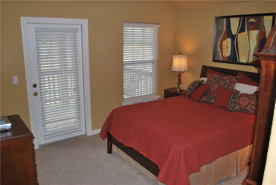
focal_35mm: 30
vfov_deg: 43.7
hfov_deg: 61.9
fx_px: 230
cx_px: 138
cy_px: 92
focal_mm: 20
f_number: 3.8
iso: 200
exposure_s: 1/60
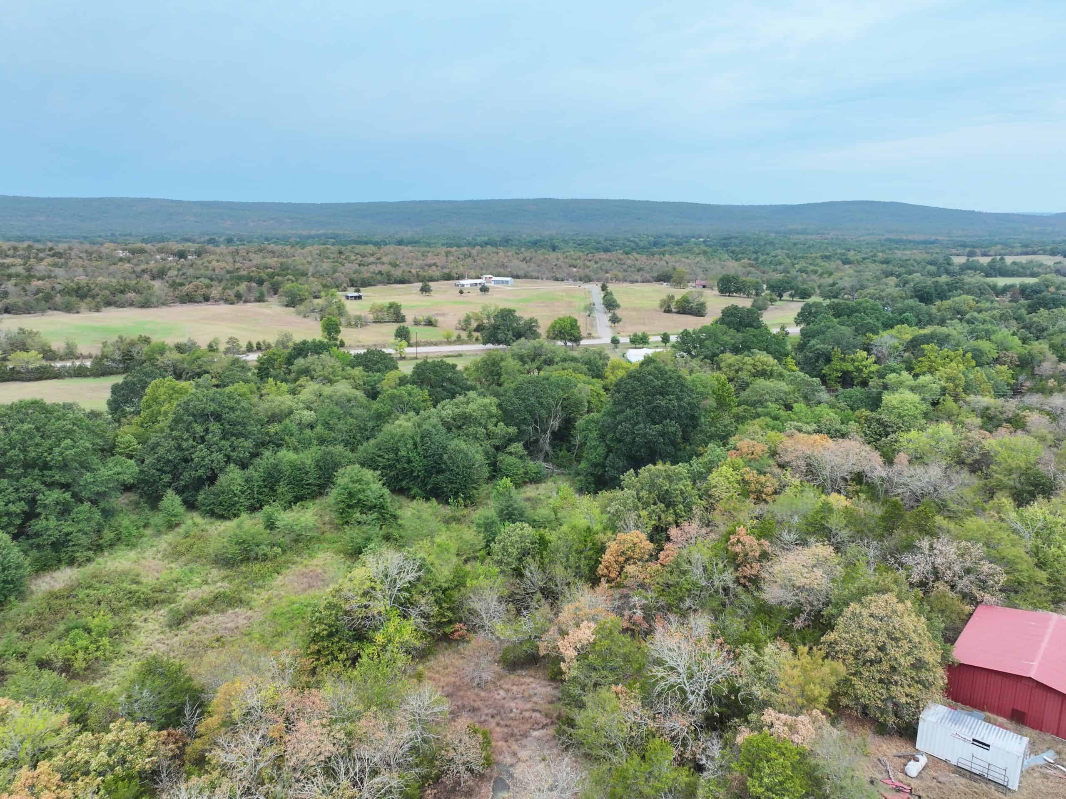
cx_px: 533
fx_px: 739
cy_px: 400
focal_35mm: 24
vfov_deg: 56.8
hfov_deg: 71.6
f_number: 2.8
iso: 260
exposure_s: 1/1250
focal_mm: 12.29
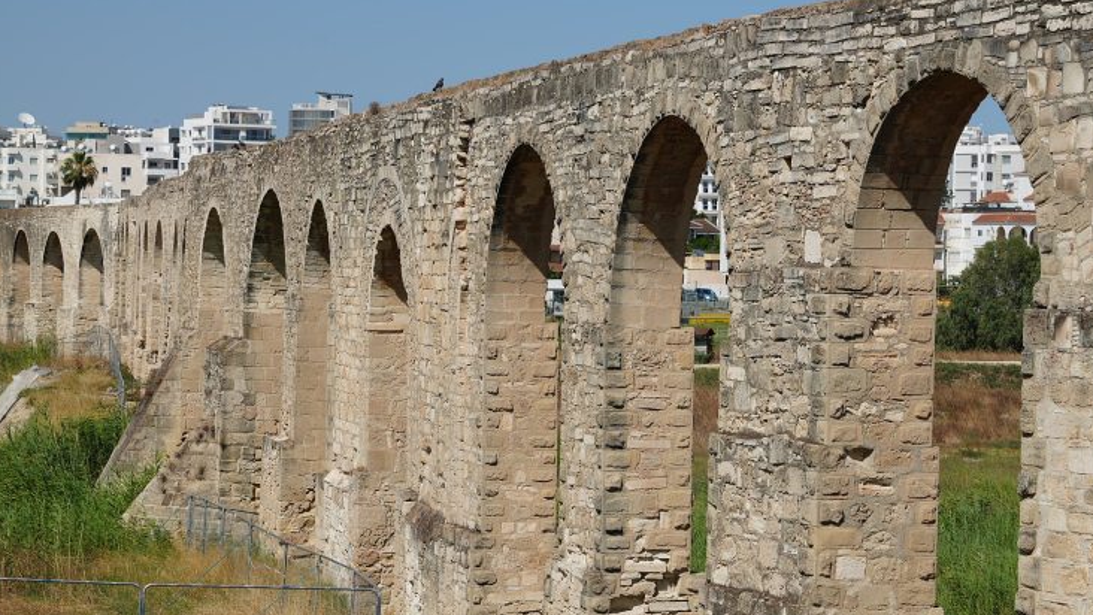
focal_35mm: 110
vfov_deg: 11.0
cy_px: 369
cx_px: 563
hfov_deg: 19.5
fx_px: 3188
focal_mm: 96
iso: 100
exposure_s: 1/200
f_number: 9
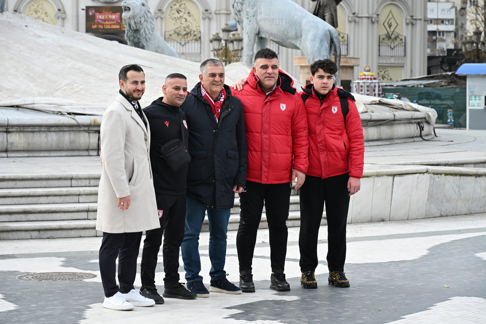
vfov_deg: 14.3
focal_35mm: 96
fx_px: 1296
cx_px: 243
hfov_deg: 21.2
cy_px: 162
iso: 640
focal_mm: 96
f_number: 7.1
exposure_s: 1/800
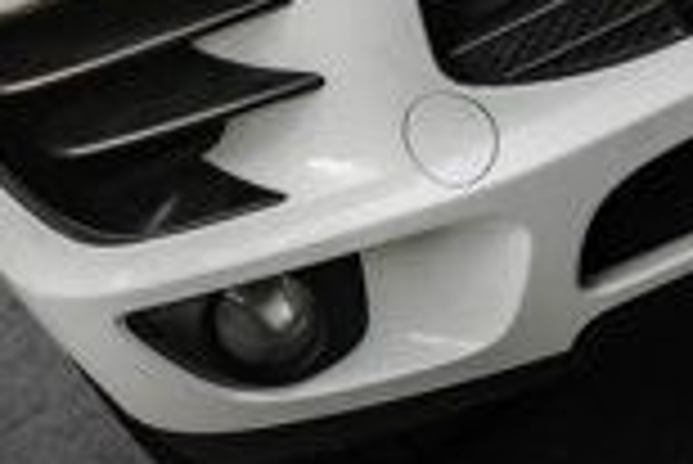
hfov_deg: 15.2
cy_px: -101
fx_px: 2563
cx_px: 27
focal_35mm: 133
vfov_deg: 10.2
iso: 640
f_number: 5.6
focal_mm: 32
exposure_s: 1/500
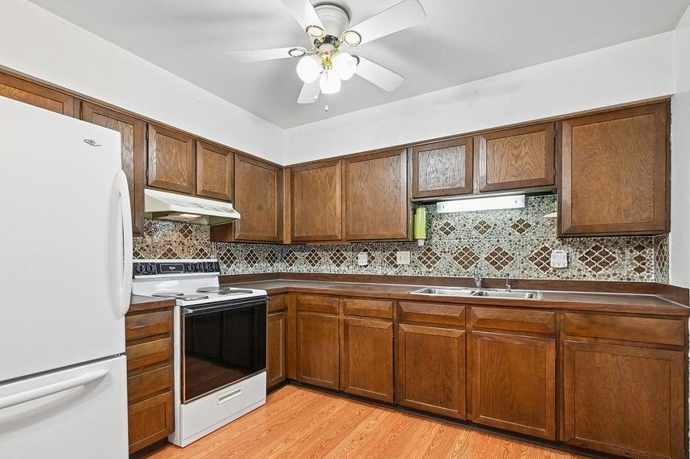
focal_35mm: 18
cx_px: 324
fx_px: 345
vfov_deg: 67.0
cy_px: 262
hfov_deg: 89.9
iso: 400
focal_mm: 15
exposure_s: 1/4
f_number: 10
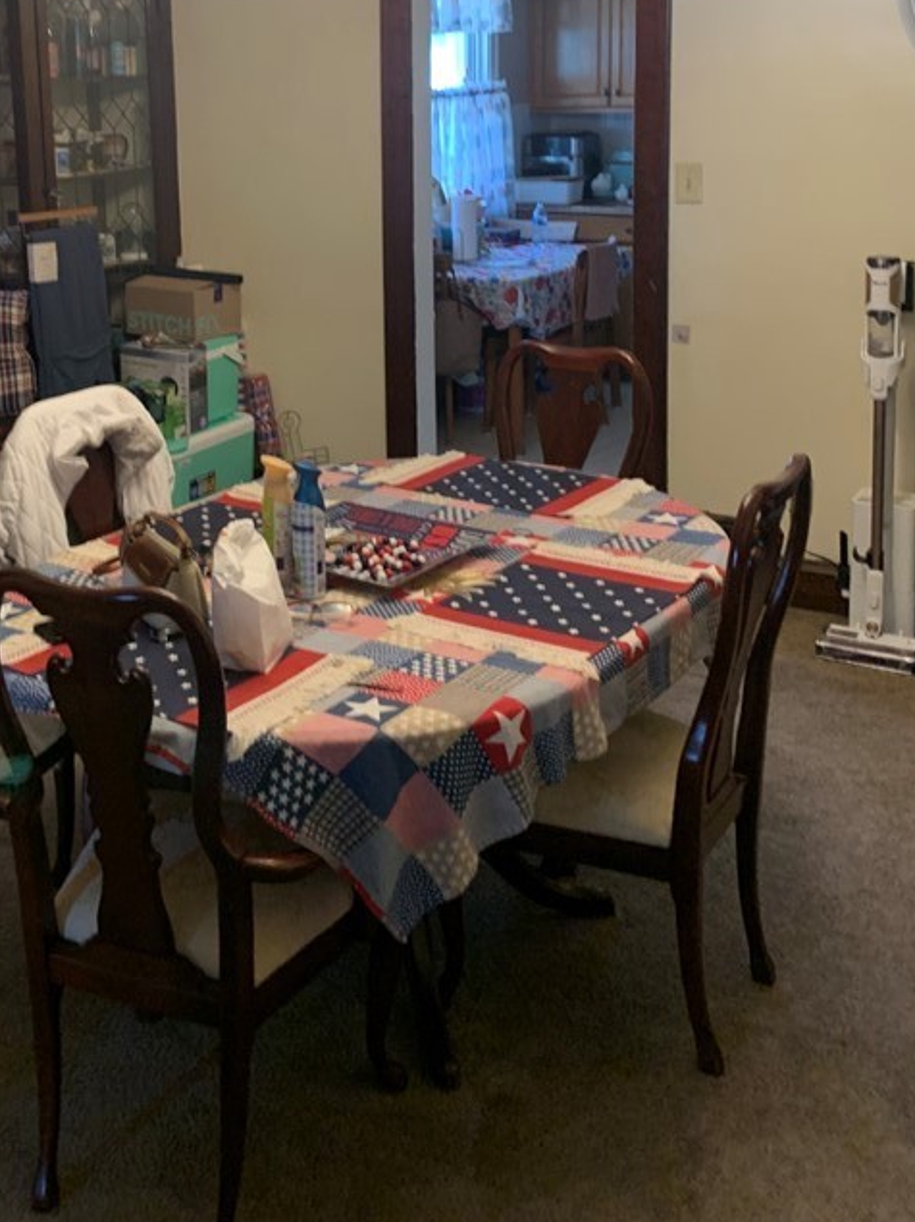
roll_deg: +1.8
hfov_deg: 33.8
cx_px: 258
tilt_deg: -6.2
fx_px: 1481
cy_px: 252
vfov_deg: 42.9
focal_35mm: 42
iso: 160
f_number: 1.8
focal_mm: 4.25
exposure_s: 1/60
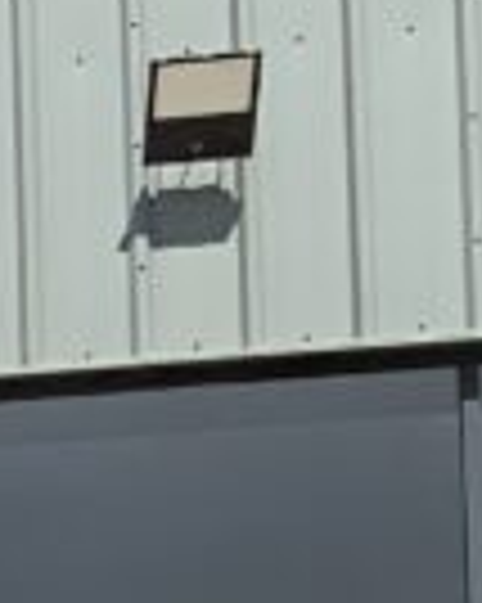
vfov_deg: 8.3
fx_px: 3874
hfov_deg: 6.1
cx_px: -1347
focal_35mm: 217
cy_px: 1336
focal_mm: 3
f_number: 1.8
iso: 16
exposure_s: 1/2227
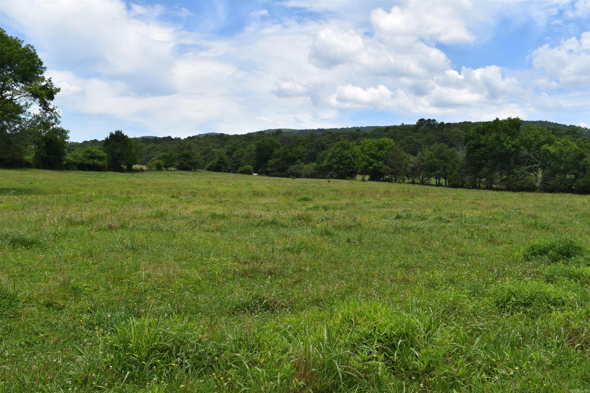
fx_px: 565
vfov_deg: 38.4
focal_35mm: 34
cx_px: 295
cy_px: 196
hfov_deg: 55.1
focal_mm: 23
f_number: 8
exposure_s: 1/250
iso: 100
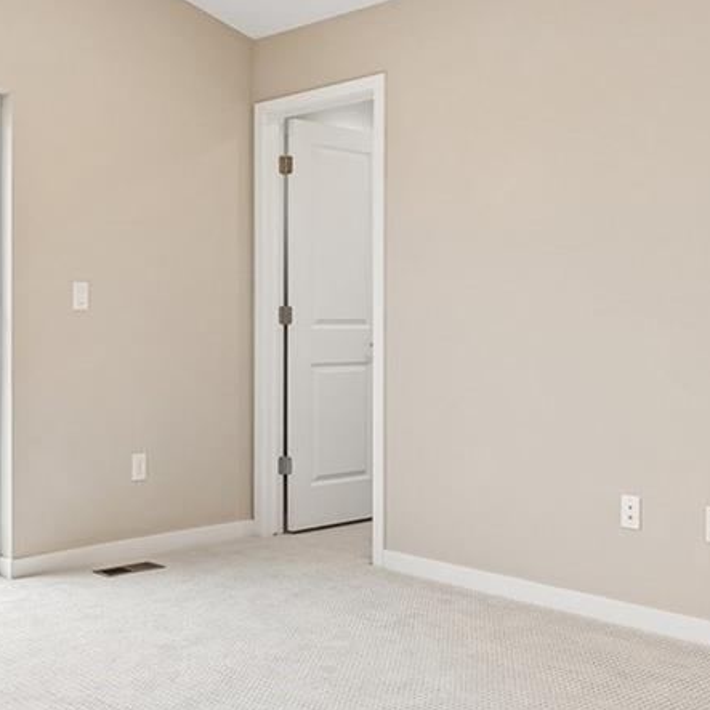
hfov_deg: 38.8
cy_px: 340
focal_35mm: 43
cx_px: 247
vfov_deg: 39.2
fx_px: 998
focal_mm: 14
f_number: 8
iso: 160
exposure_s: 1/30
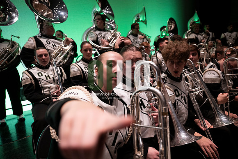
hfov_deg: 73.7
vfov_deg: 53.2
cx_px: 119
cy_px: 80
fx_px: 159
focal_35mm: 24
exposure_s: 1/500
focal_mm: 24
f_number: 2.8
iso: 2000
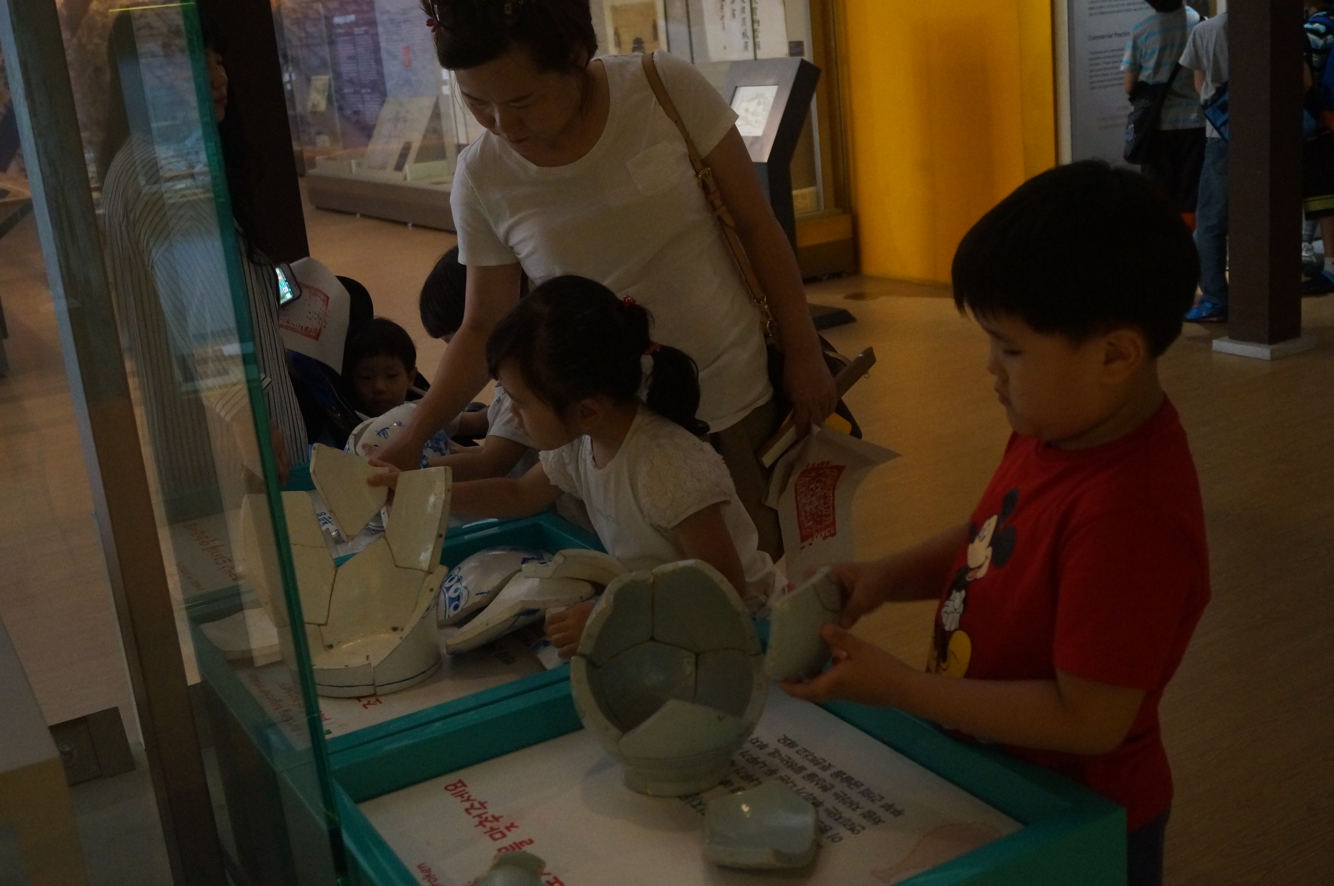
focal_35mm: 39
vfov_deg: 34.1
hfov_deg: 49.6
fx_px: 1444
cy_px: 443
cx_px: 667
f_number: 4.5
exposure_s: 1/60
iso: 2000
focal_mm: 26
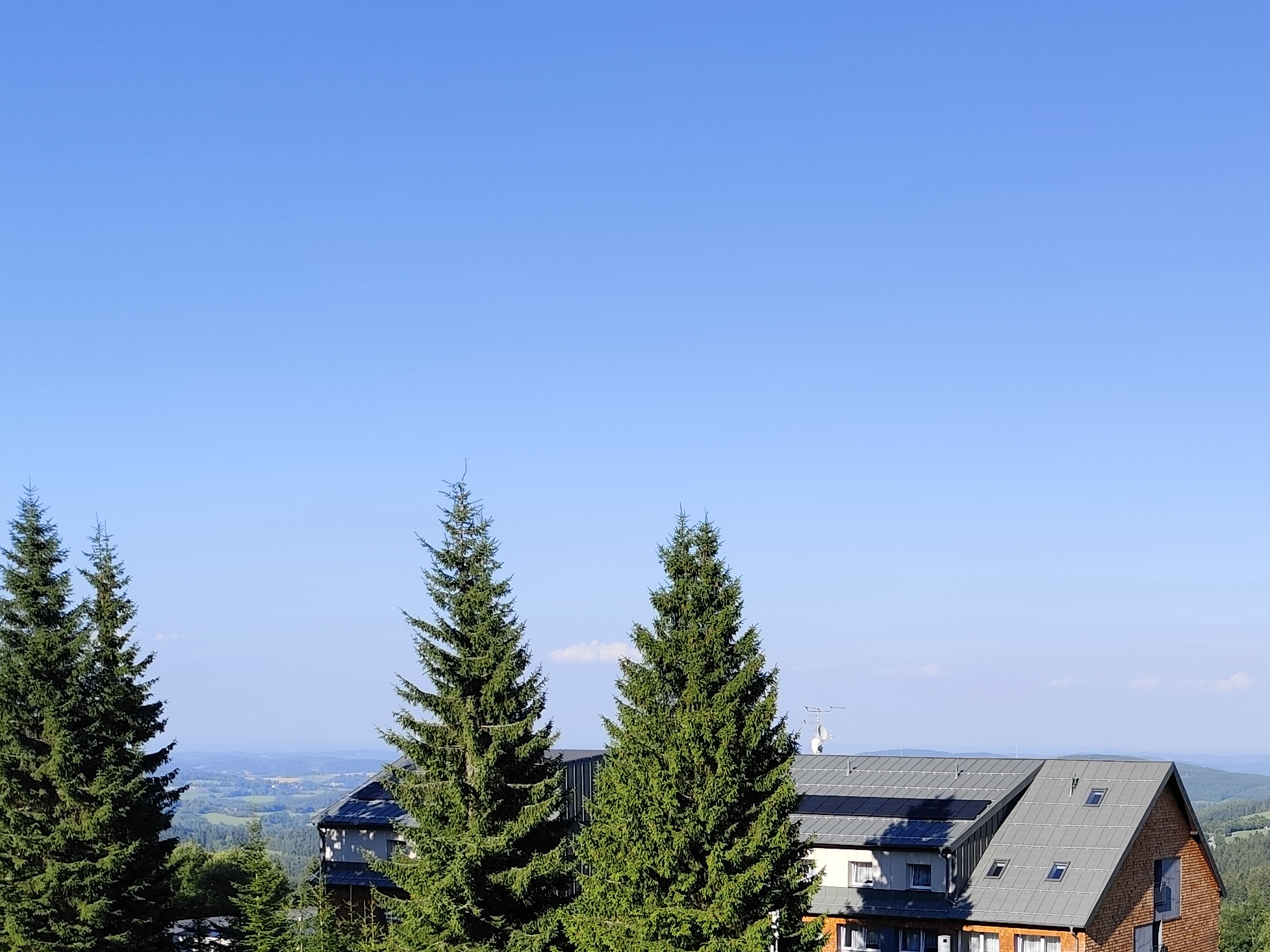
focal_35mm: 48
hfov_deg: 36.2
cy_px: 883
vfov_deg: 28.9
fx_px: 1761
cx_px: 1233
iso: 50
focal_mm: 6.14
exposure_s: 1/679
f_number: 1.65
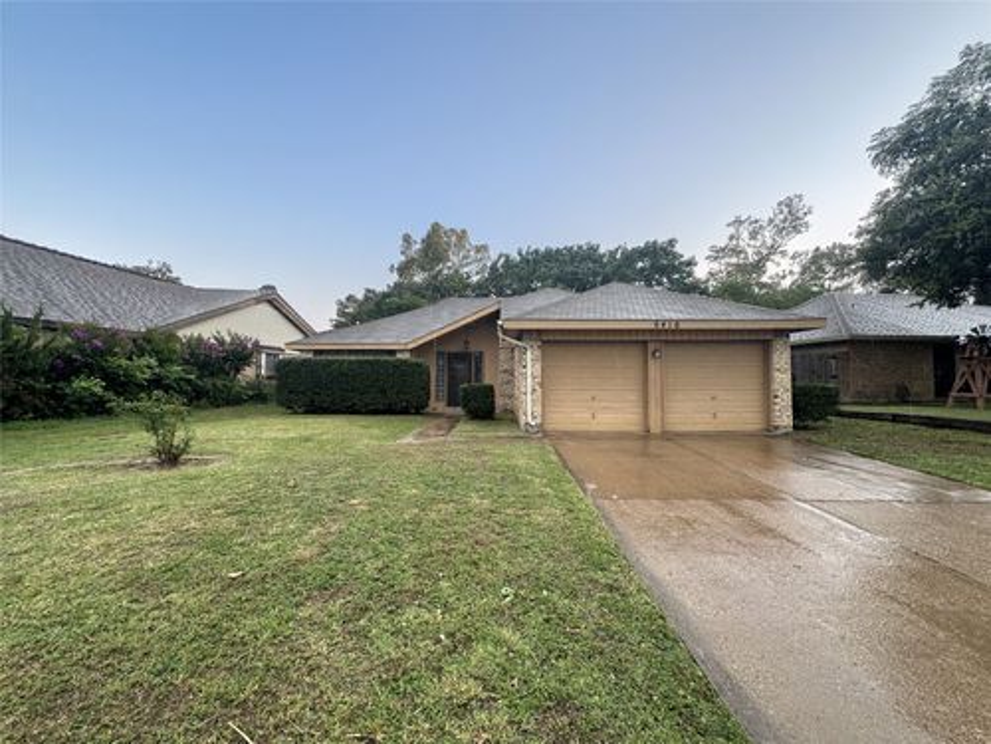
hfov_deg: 102.1
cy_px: 372
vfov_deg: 85.7
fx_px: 401
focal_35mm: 14
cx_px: 496
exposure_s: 1/154
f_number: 2.2
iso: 40
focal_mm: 2.22
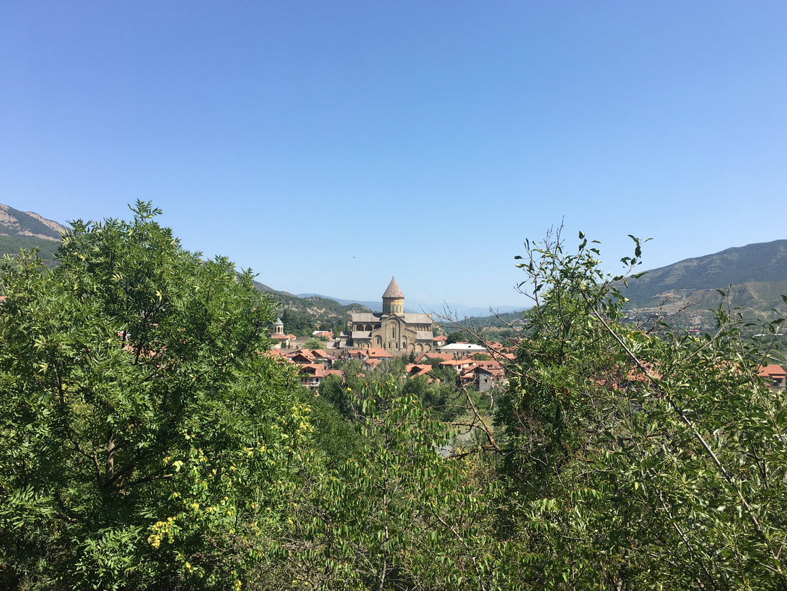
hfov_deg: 60.0
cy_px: 290
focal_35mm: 30
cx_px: 404
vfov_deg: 46.8
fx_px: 682
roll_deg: -1.5
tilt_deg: +4.6
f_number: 2.2
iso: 25
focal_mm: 4.15
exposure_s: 1/1241
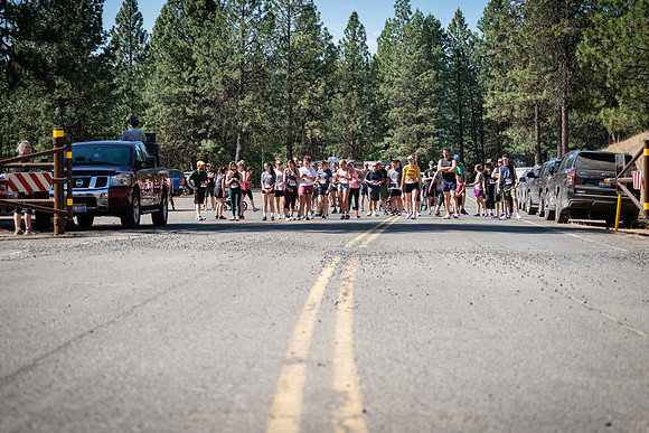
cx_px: 324
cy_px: 216
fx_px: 1262
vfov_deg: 19.5
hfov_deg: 28.8
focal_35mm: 70
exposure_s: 1/500
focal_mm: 70
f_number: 4
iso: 100
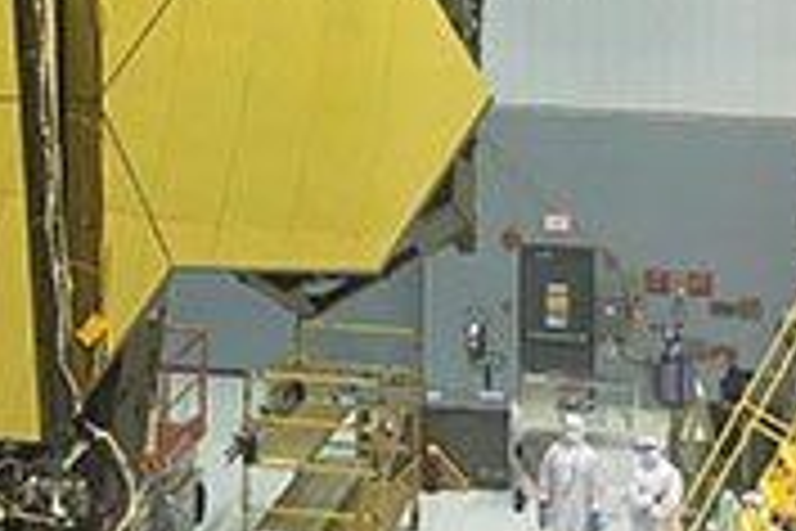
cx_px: 121
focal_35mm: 94
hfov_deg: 21.3
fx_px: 2078
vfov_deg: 13.9
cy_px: -182
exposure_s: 1/30
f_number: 2.2
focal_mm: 4.15
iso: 200
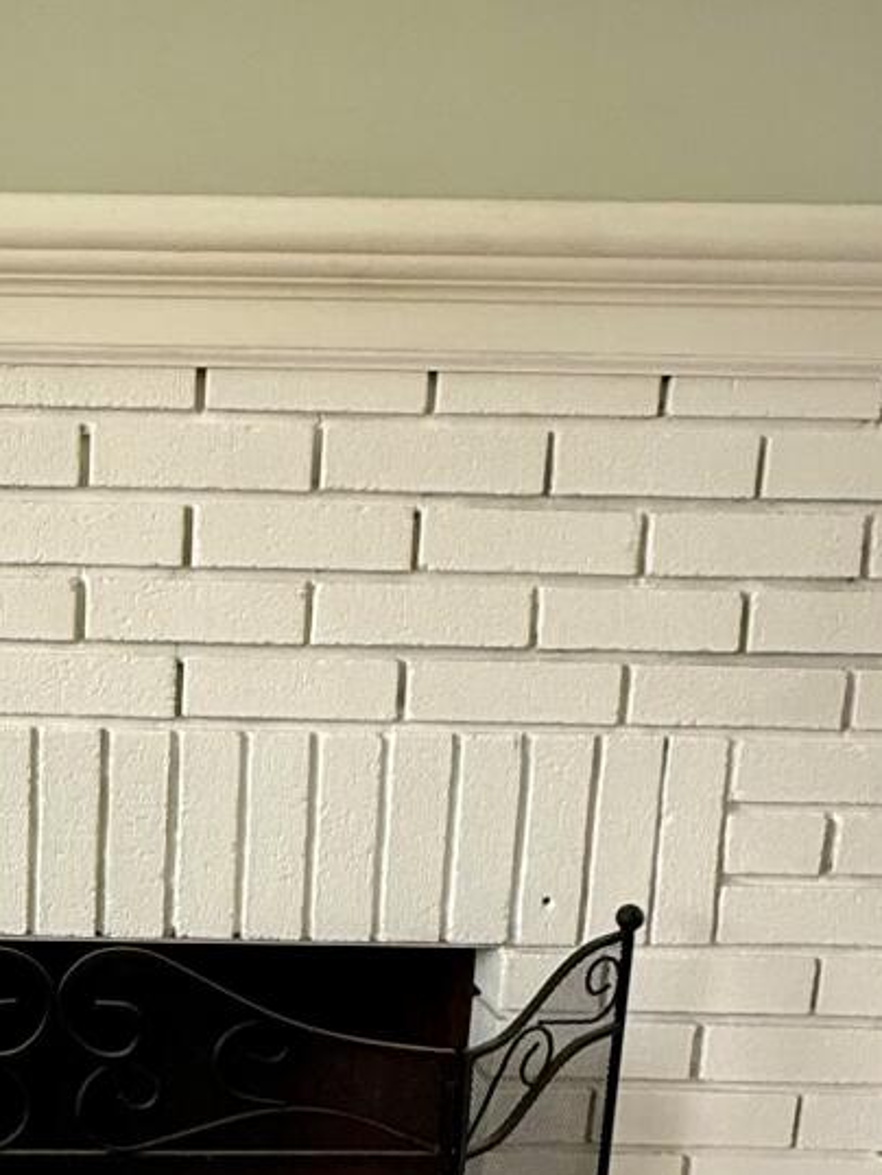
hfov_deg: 26.7
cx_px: 28
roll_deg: -1.8
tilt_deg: -12.1
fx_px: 1765
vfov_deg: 35.6
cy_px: 941
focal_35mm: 52
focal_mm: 2.22
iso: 200
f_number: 2.2
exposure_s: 1/99
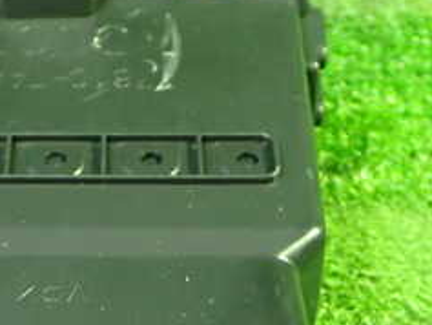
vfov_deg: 16.1
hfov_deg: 21.2
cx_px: 77
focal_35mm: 91
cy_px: 268
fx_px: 1136
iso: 800
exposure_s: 1/10
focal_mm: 6.37
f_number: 2.5
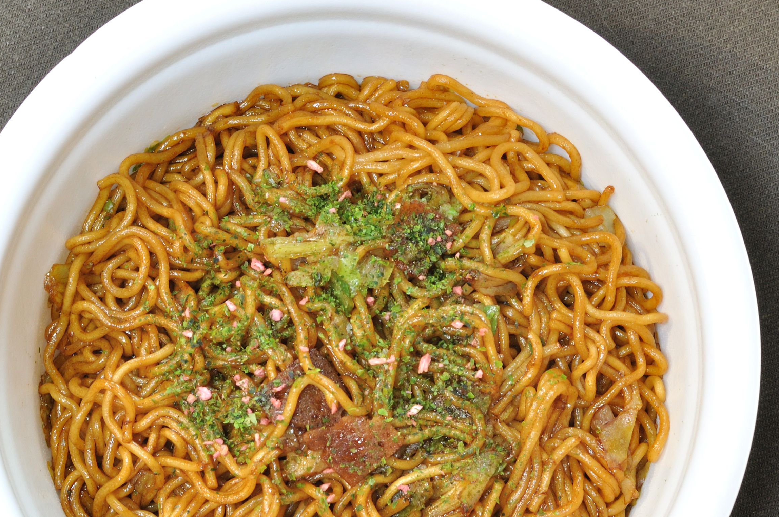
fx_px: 3026
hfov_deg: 14.7
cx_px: 325
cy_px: 356
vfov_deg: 9.8
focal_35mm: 140
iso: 250
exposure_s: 1/4
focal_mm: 50
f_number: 10
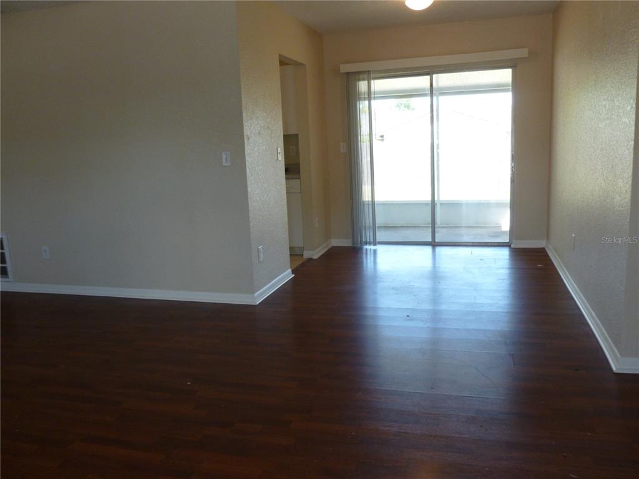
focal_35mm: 28
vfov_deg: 49.7
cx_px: 320
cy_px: 240
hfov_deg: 63.4
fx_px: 517
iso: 200
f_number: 3.3
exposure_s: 1/60
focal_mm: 5
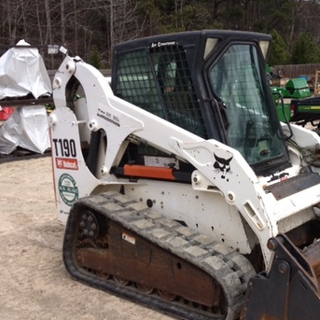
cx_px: 236
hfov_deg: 34.0
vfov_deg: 34.7
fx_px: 512
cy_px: 172
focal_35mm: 49
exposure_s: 1/1022
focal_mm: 4.28
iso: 64
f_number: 2.4
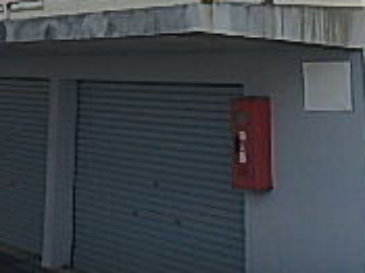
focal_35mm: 77
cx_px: 194
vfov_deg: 16.3
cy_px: -210
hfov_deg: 25.3
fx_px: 811
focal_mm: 3.7
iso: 125
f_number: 3.5
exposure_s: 1/640
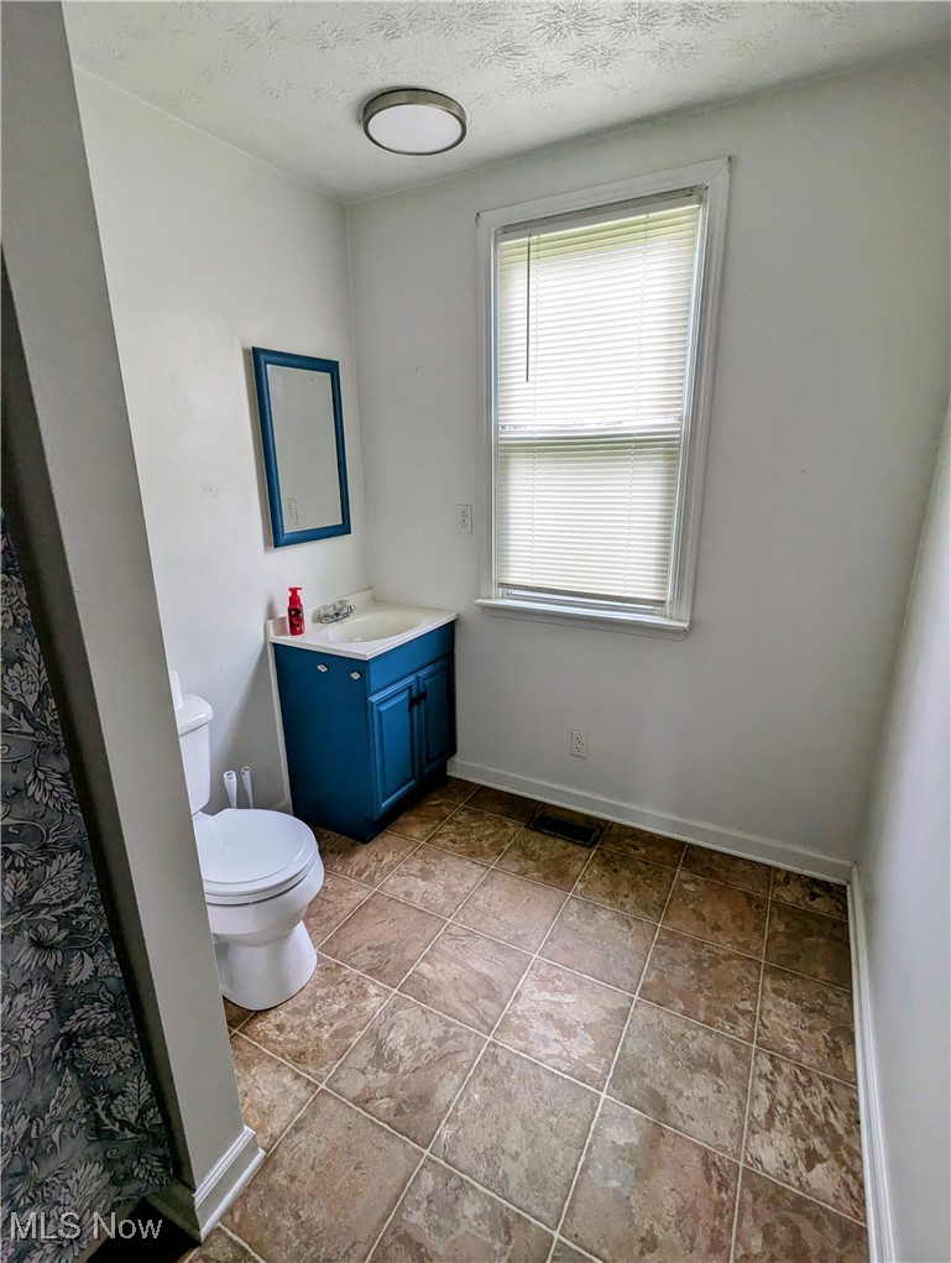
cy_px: 632
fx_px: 585
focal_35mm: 16
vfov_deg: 94.4
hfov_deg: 78.3
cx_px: 476
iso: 62
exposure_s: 1/41
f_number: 2.2
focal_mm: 2.35
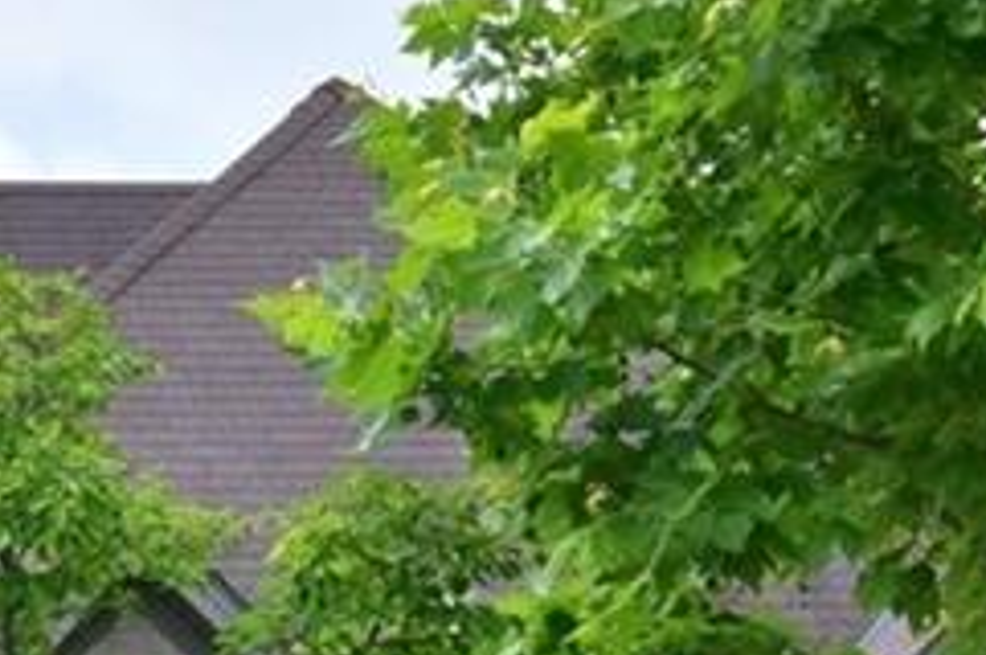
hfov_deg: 14.1
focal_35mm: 136
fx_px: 3720
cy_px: 1060
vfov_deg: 9.7
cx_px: -528
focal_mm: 32
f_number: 11
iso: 500
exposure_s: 1/500
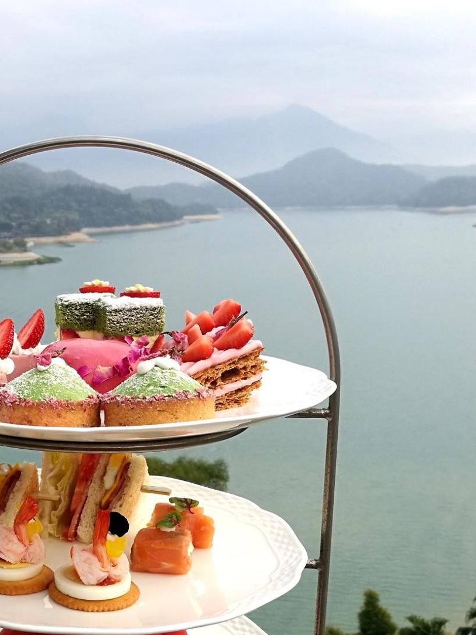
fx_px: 898
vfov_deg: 38.5
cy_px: 415
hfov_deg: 27.7
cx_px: -16
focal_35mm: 49
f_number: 2.2
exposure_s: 1/274
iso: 50
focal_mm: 4.5
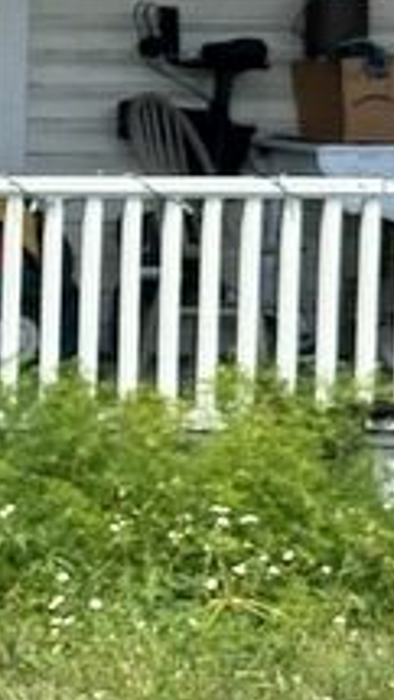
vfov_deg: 11.0
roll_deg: -0.3
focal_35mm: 195
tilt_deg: -3.8
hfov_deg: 5.7
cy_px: 182
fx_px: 3620
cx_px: -866
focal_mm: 6.86
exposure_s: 1/1289
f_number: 1.78
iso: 64
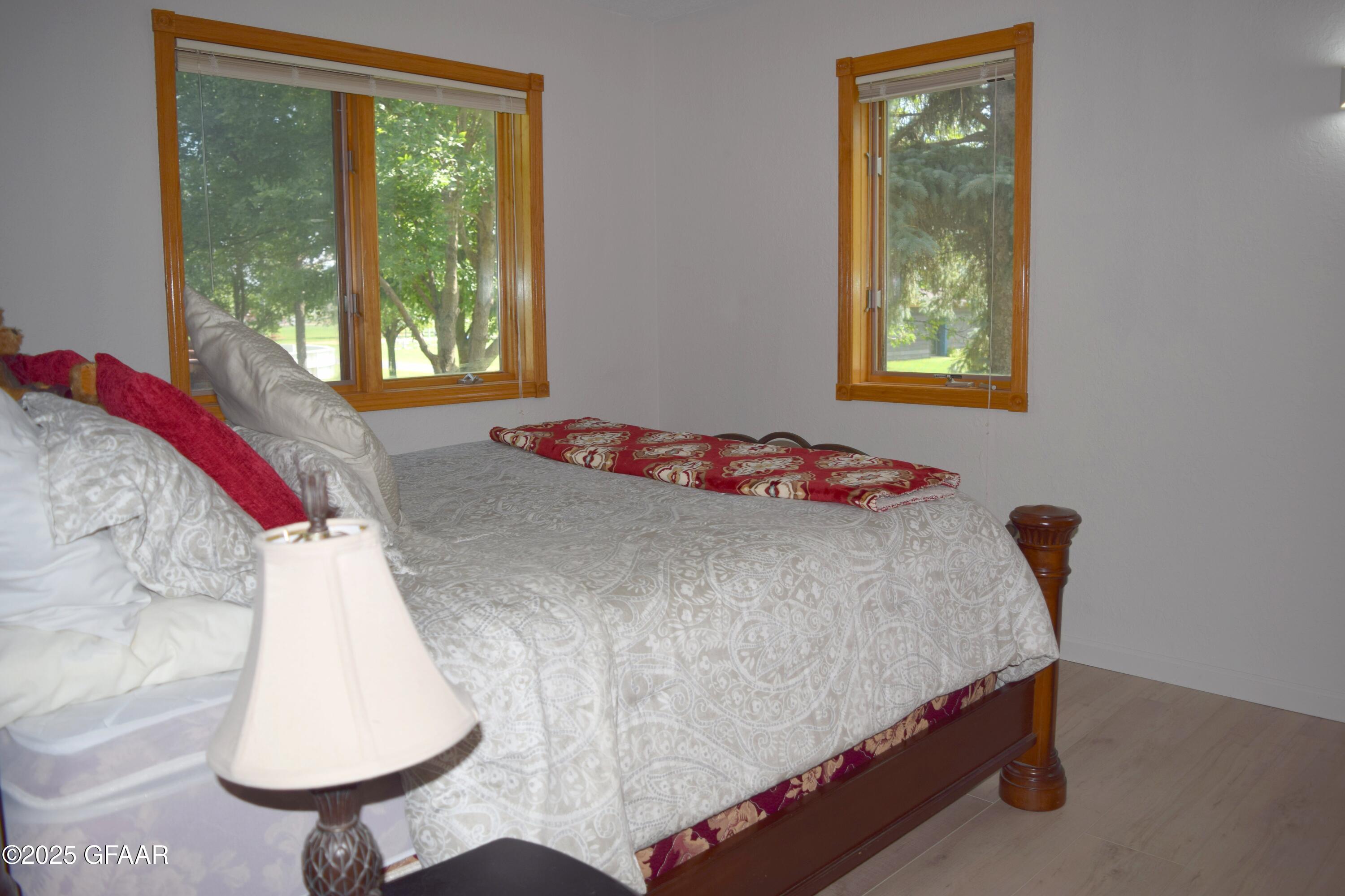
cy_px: 448
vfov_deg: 47.9
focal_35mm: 27
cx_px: 672
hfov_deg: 67.4
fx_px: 1009
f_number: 3.5
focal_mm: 18
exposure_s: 1/200
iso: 100
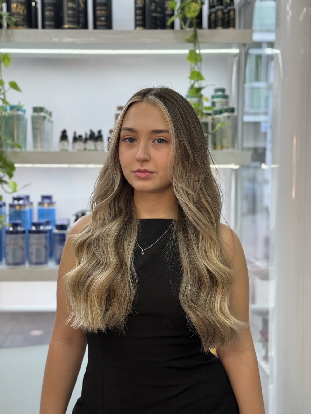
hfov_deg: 30.3
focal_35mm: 48
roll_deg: -0.3
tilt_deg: -4.8
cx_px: 156
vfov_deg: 39.7
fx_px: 575
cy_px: 207
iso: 50
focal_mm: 6.76
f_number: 1.78
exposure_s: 1/100
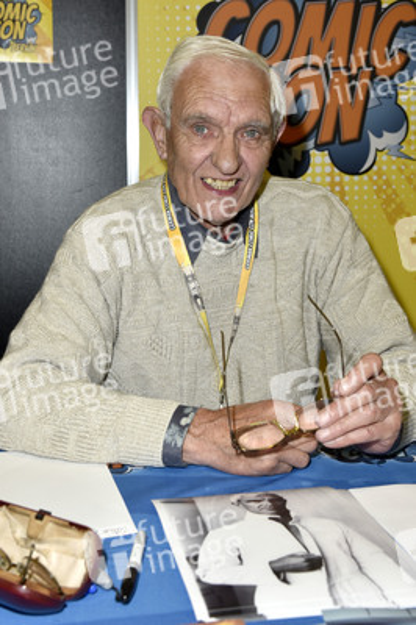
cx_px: 208
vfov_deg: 48.5
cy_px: 312
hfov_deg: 33.3
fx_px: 694
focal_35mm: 40
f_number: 6.3
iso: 560
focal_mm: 40
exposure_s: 1/80
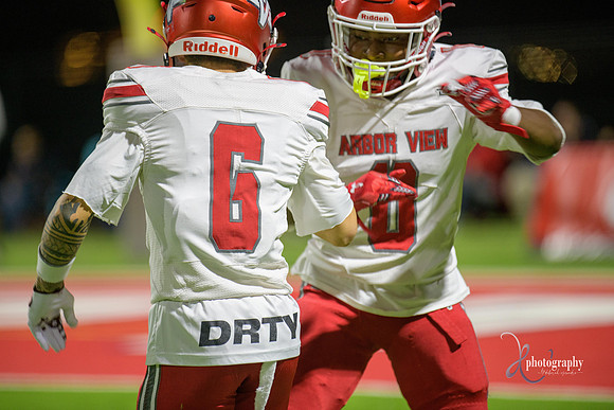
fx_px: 5118
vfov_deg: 4.6
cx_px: 307
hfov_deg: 6.9
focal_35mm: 300
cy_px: 205
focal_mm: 300
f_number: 2.8
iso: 1250
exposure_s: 1/250
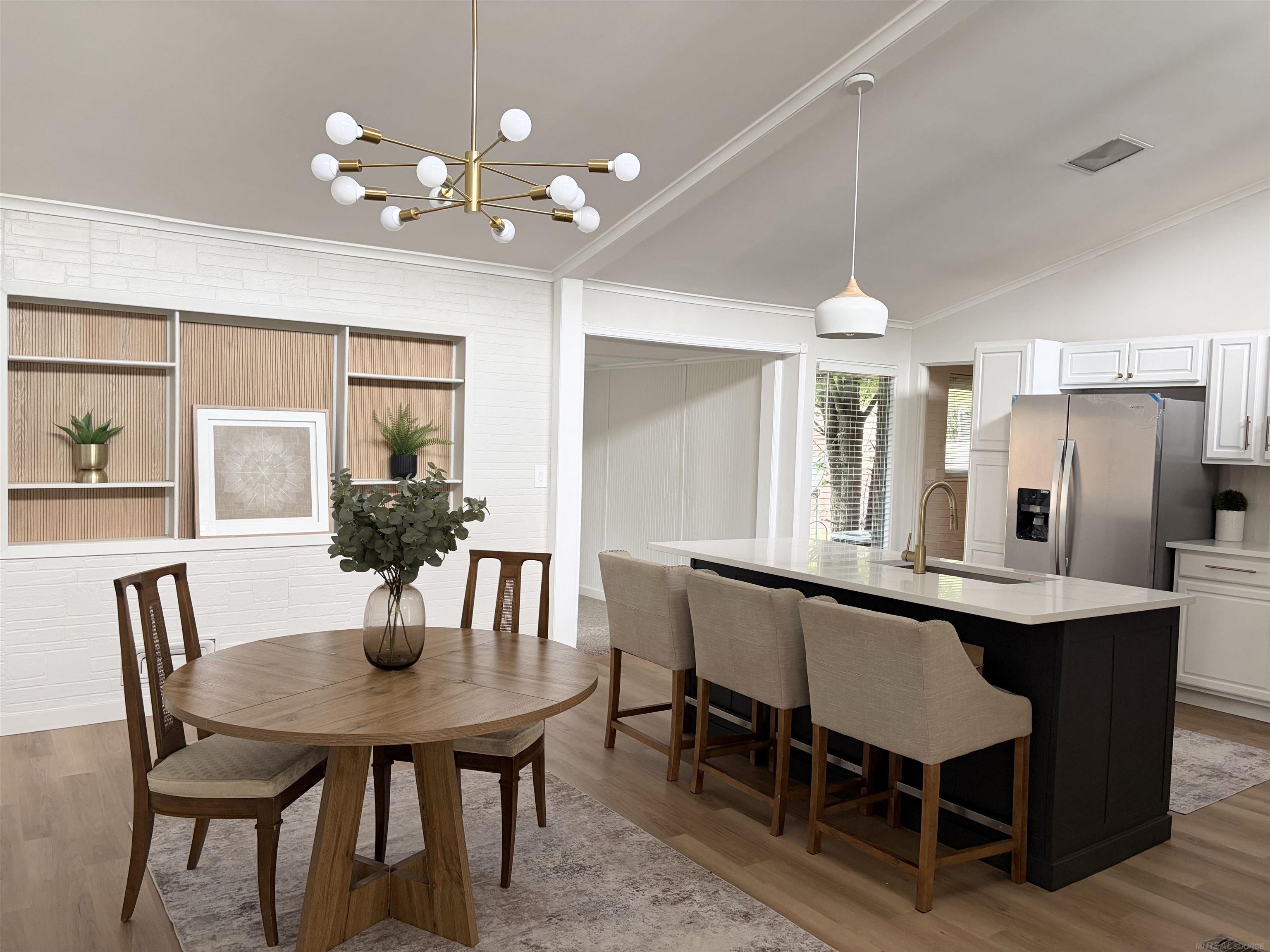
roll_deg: -1.0
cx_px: 635
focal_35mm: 26
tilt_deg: -2.1
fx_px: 954
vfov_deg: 53.1
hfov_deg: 67.3
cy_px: 476
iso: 125
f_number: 1.6
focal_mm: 5.96
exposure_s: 1/121
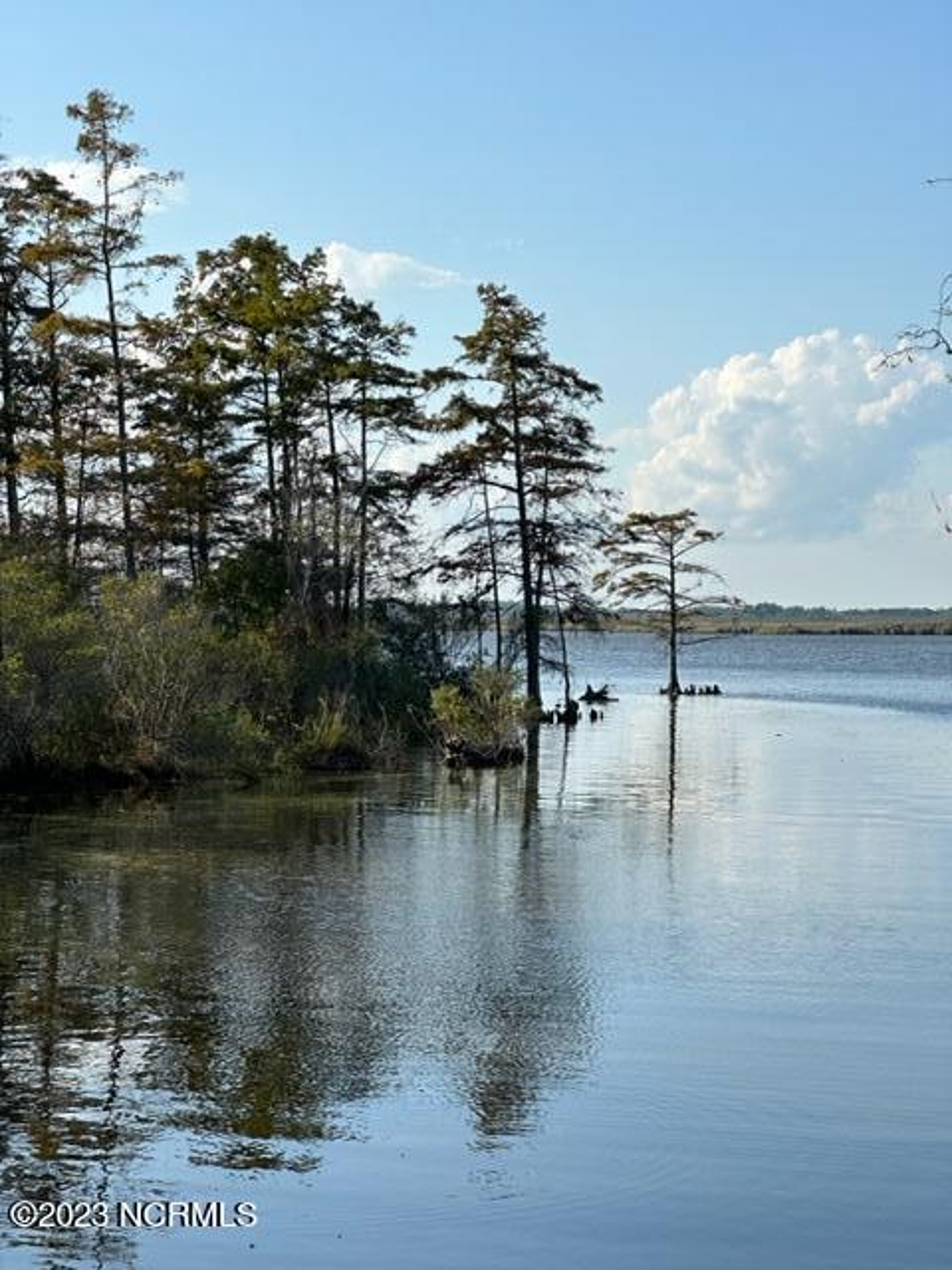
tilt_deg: +0.4
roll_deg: +0.0
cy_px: 635
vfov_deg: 25.3
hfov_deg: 19.1
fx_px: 2824
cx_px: 476
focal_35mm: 77
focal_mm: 9
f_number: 2.8
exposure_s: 1/889
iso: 32
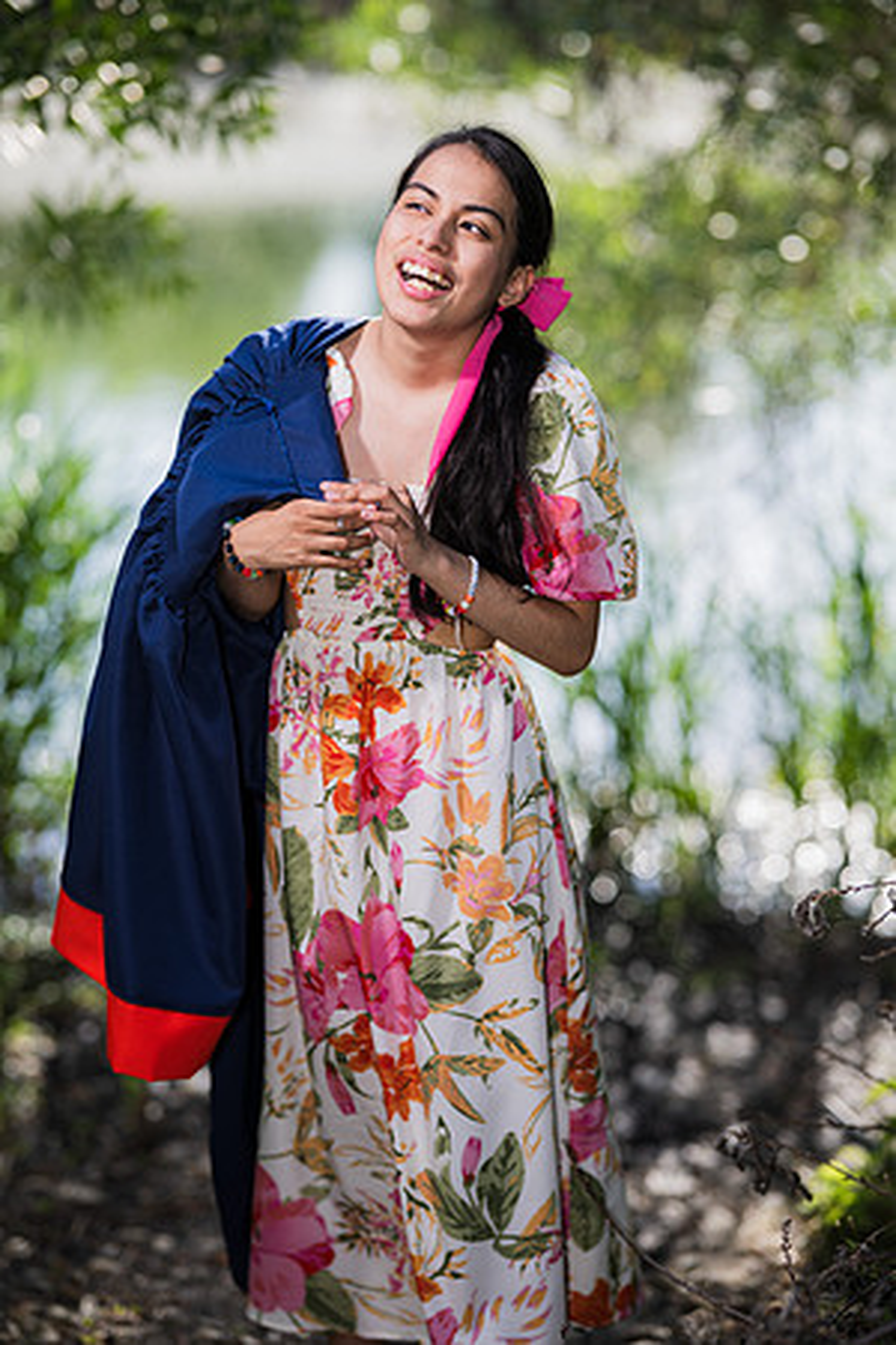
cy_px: 672
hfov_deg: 16.1
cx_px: 448
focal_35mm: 85
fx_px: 3173
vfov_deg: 23.9
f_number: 1.8
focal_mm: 85
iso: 100
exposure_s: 1/1250
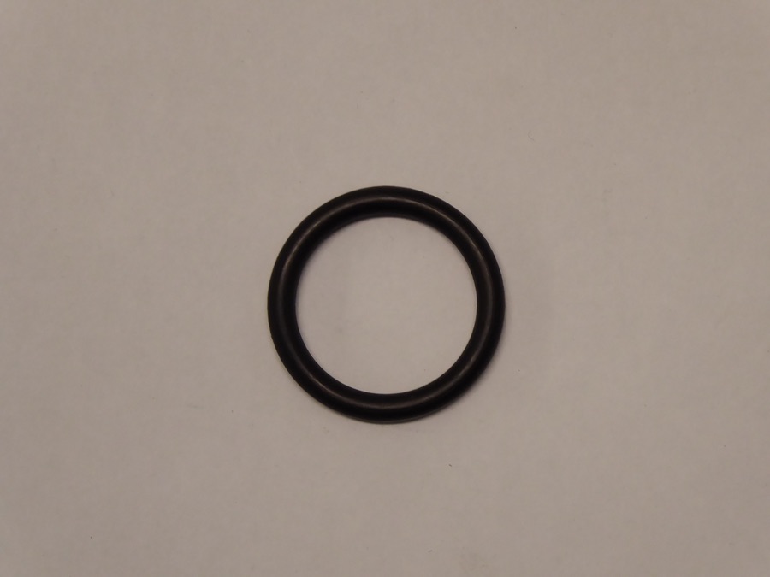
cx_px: 385
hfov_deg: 11.2
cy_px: 288
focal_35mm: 177
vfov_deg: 8.4
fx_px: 3937
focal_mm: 28.7
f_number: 5.5
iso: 400
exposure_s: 1/50
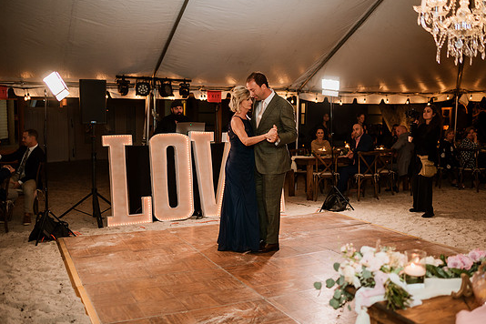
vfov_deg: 35.1
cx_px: 263
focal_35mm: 38
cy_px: 166
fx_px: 513
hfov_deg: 50.6
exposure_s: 1/200
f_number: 2
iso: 500
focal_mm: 35
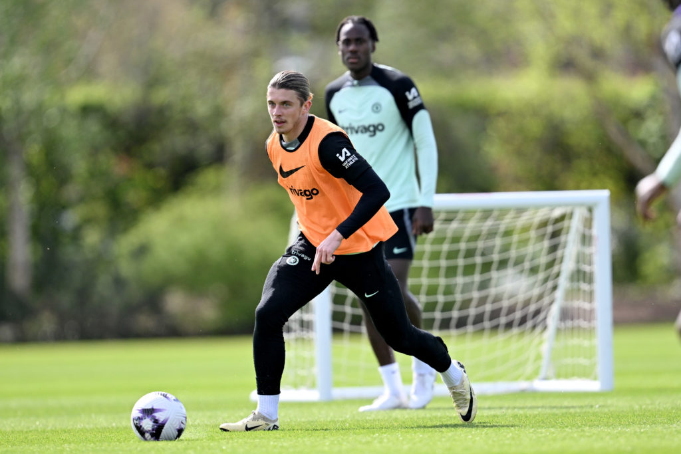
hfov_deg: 3.4
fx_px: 11351
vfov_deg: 2.3
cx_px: 340
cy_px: 227
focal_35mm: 600
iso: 500
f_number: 2.8
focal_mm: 400
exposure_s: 1/4000
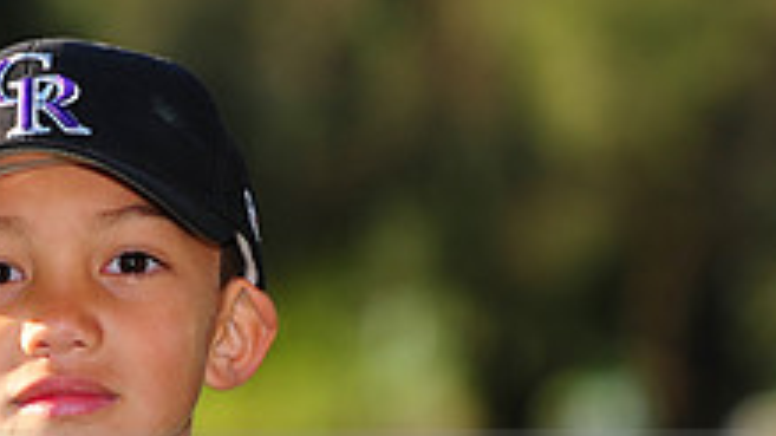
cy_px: 475
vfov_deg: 3.4
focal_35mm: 361
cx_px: 71
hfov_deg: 6.0
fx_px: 7425
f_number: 4.5
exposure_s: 1/500
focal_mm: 130
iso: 200
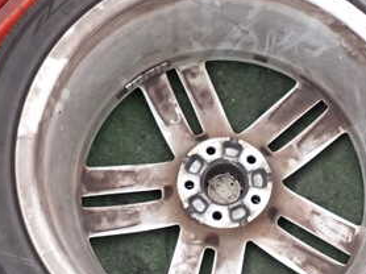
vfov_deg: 26.7
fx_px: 570
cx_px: 233
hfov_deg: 35.3
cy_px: 195
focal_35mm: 54
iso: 400
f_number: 2
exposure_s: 1/30
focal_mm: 4.5
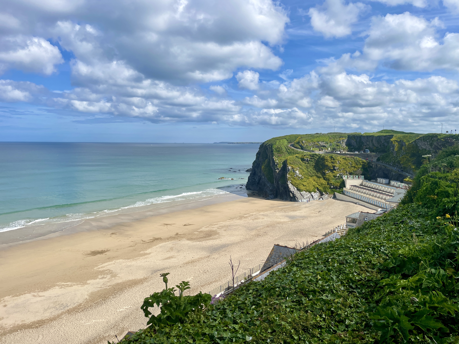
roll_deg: -0.6
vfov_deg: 53.1
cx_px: 230
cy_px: 172
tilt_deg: -4.9
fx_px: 345
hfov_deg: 67.3
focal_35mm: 26
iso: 32
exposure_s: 1/5814
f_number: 1.6
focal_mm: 4.2
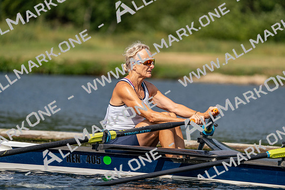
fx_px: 3072
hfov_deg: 5.3
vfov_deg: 3.5
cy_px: 95
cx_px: 142
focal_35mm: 388
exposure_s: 1/1600
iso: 200
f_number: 6.3
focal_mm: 388
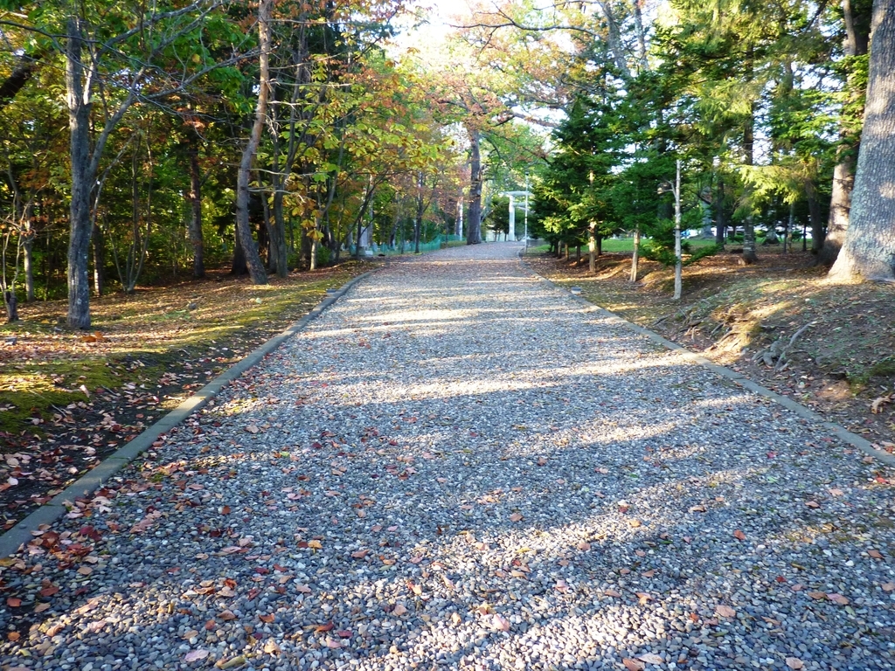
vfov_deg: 51.4
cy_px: 336
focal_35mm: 27
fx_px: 698
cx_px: 448
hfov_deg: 65.3
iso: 200
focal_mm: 4.8
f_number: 2.8
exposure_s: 1/60
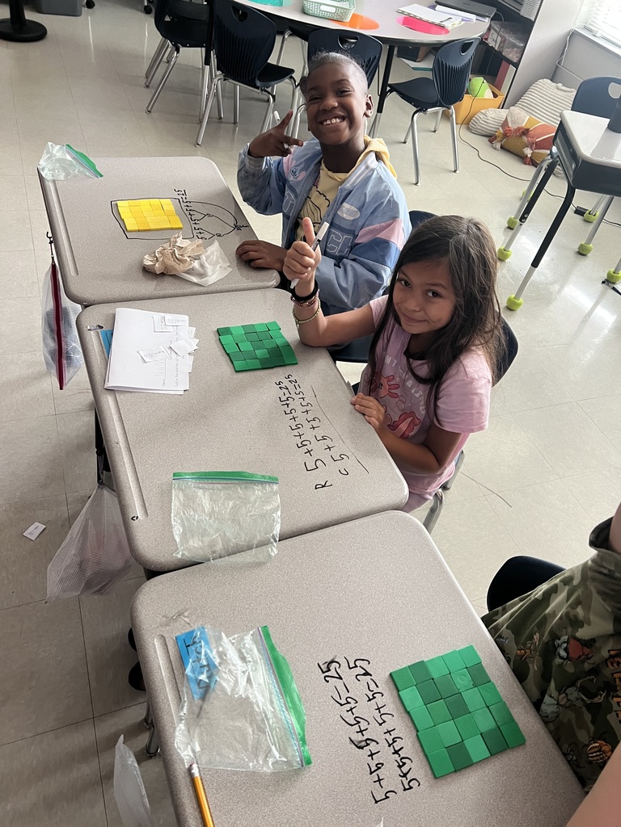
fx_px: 622
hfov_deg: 53.1
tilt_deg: -44.1
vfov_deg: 67.3
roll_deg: -13.0
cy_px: 414
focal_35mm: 26
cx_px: 310
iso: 250
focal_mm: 5.7
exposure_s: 1/60
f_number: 1.5
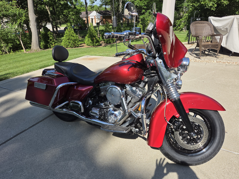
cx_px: 120
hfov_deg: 71.6
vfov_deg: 56.8
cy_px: 90
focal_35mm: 24
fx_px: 166
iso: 80
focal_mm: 5.4
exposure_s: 1/2969
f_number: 1.8
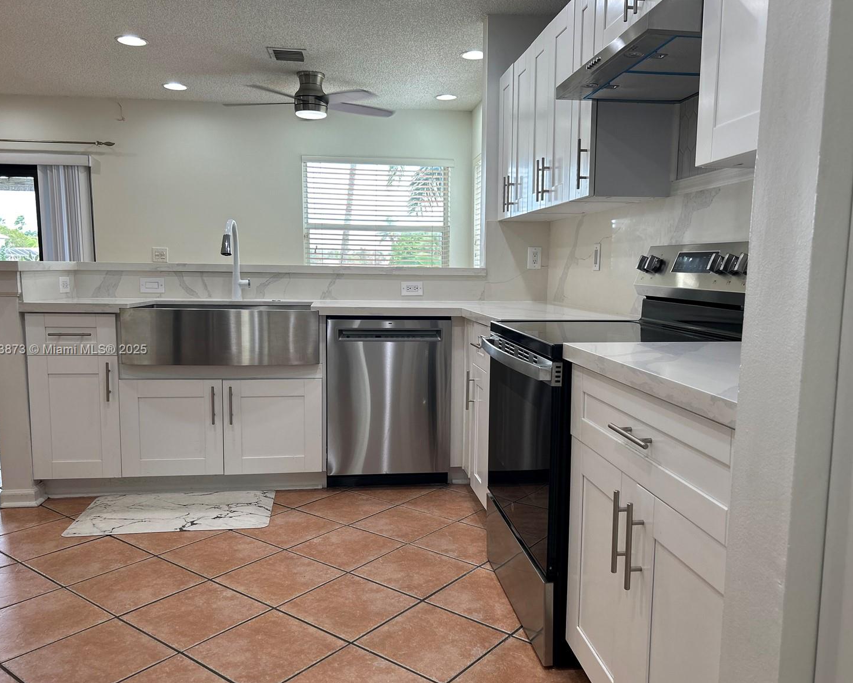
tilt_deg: -7.6
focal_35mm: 28
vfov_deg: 51.5
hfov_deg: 62.2
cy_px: 350
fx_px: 707
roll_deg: -0.4
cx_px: 429
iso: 50
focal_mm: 5.7
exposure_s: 1/120
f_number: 1.5
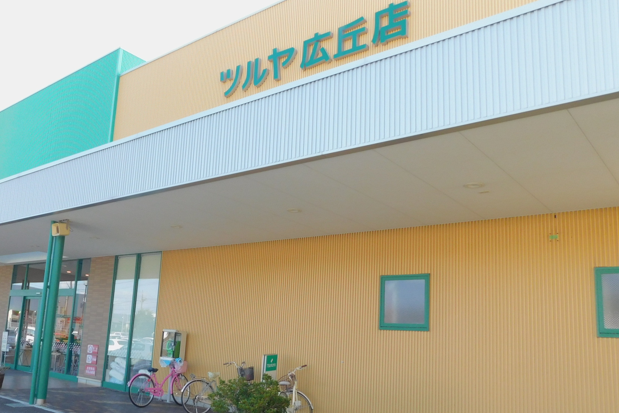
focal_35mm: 33
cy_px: 256
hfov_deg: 55.7
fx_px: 567
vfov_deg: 39.7
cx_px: 192
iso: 125
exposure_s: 1/250
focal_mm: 4
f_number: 3
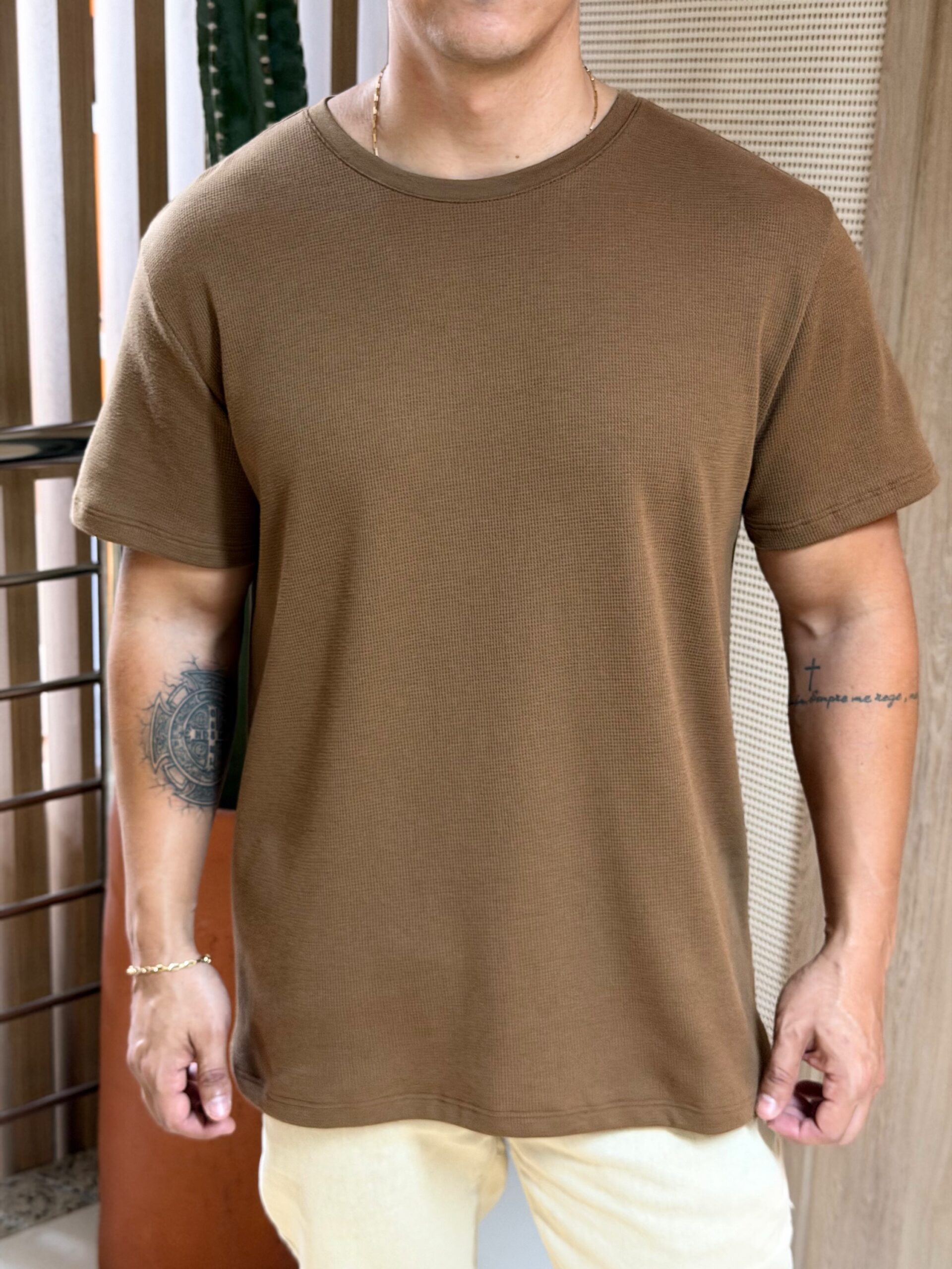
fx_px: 1760
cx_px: 476
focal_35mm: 48
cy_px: 634
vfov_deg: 39.7
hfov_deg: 30.3
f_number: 1.78
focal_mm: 6.76
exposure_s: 1/40
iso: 250
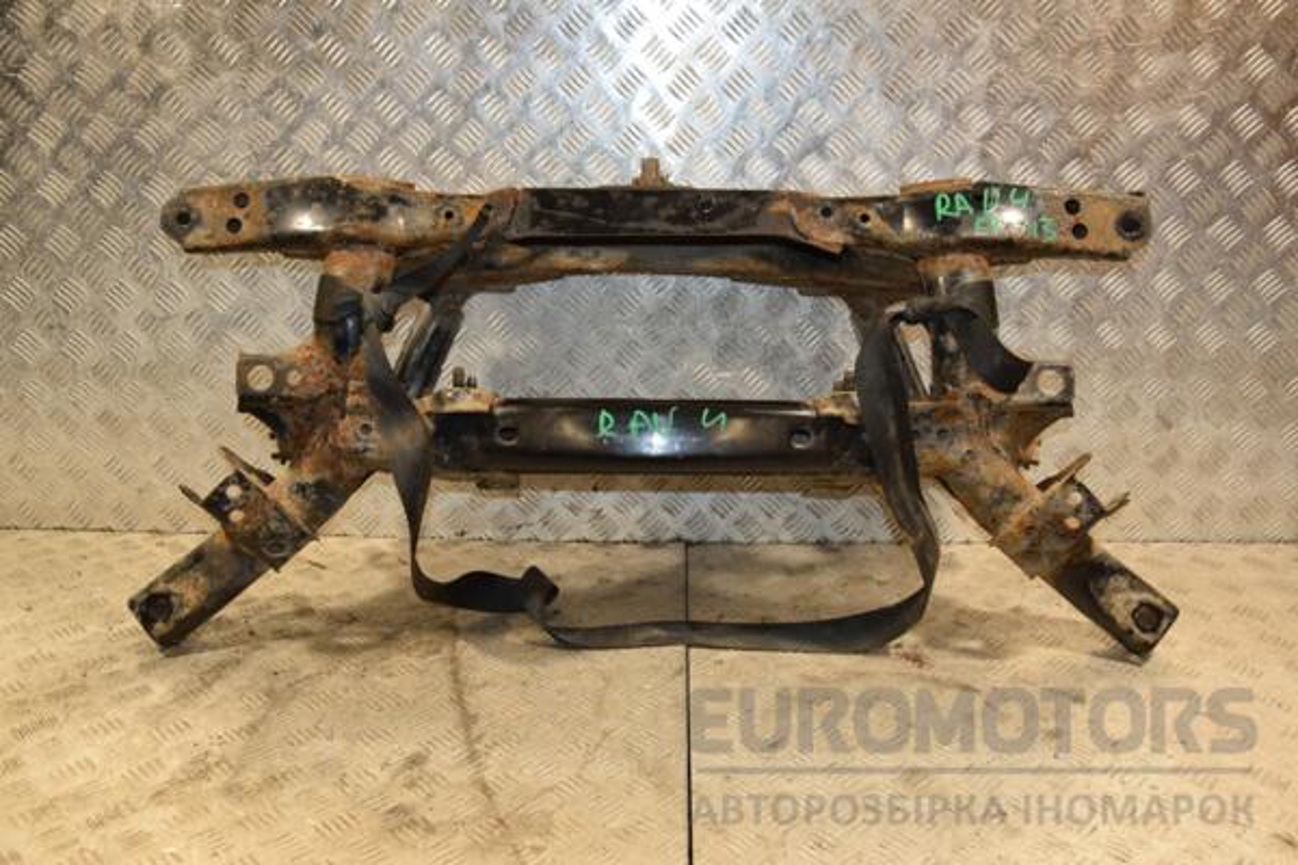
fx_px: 1190
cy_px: 432
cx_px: 649
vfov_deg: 40.0
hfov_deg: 57.2
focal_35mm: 33
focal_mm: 22
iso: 800
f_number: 5
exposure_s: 1/160
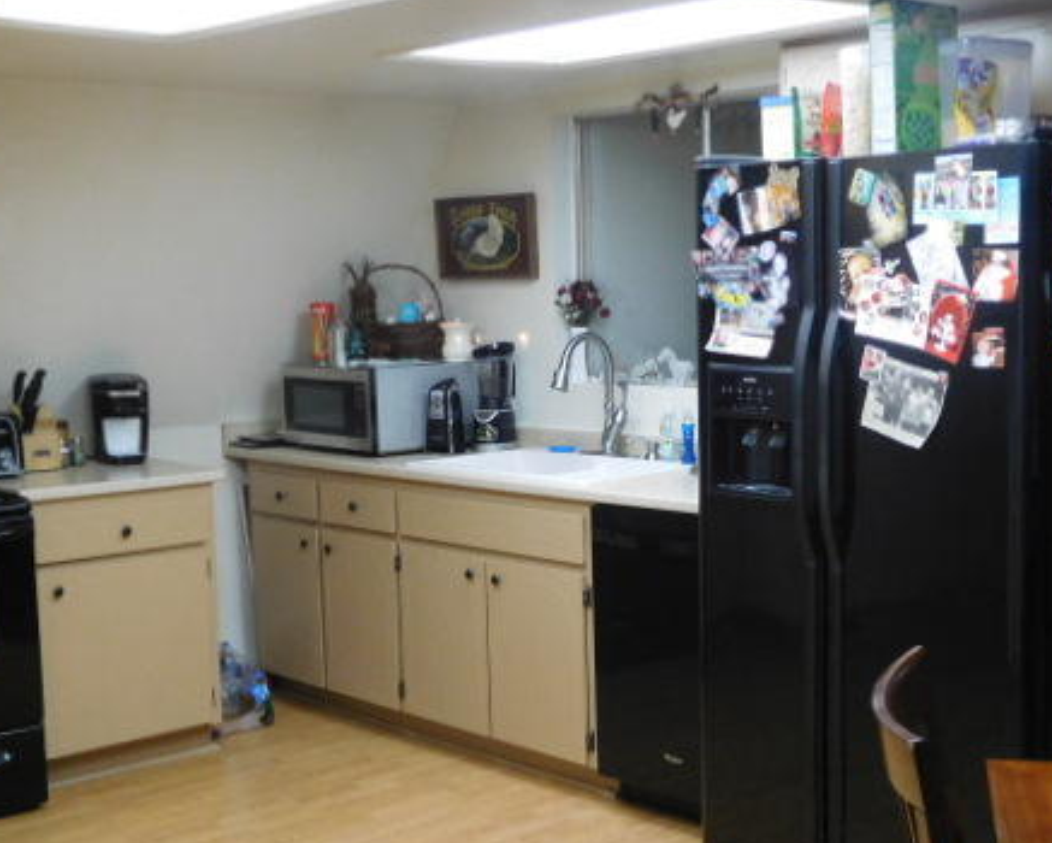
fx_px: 1557
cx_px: 583
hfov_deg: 37.3
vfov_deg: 30.2
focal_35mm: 50
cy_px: 472
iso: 400
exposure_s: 1/30
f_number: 3.8
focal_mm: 6.2
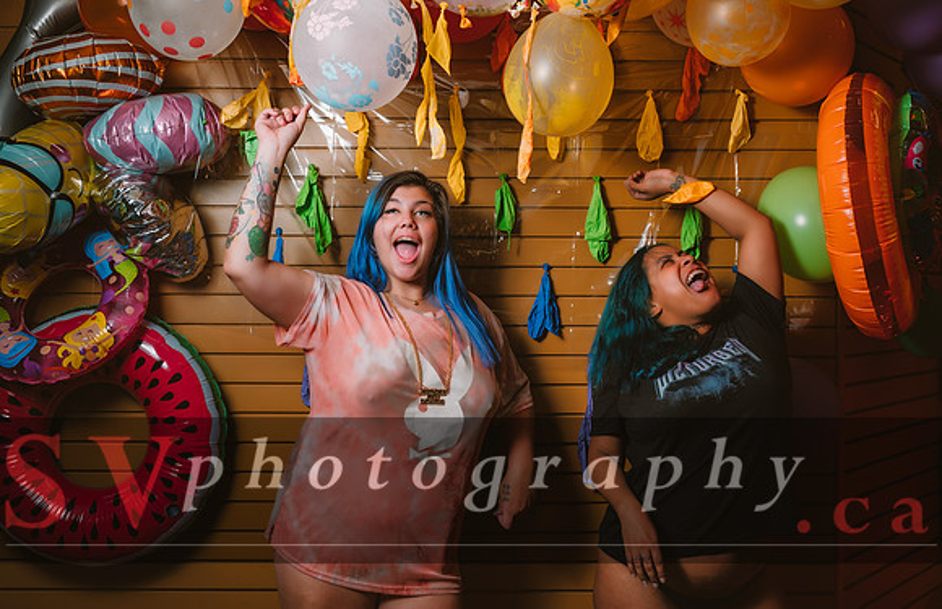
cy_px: 289
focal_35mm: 39
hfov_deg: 49.8
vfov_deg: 33.4
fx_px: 1014
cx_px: 471
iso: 100
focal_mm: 46.5
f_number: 5
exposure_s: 1/125
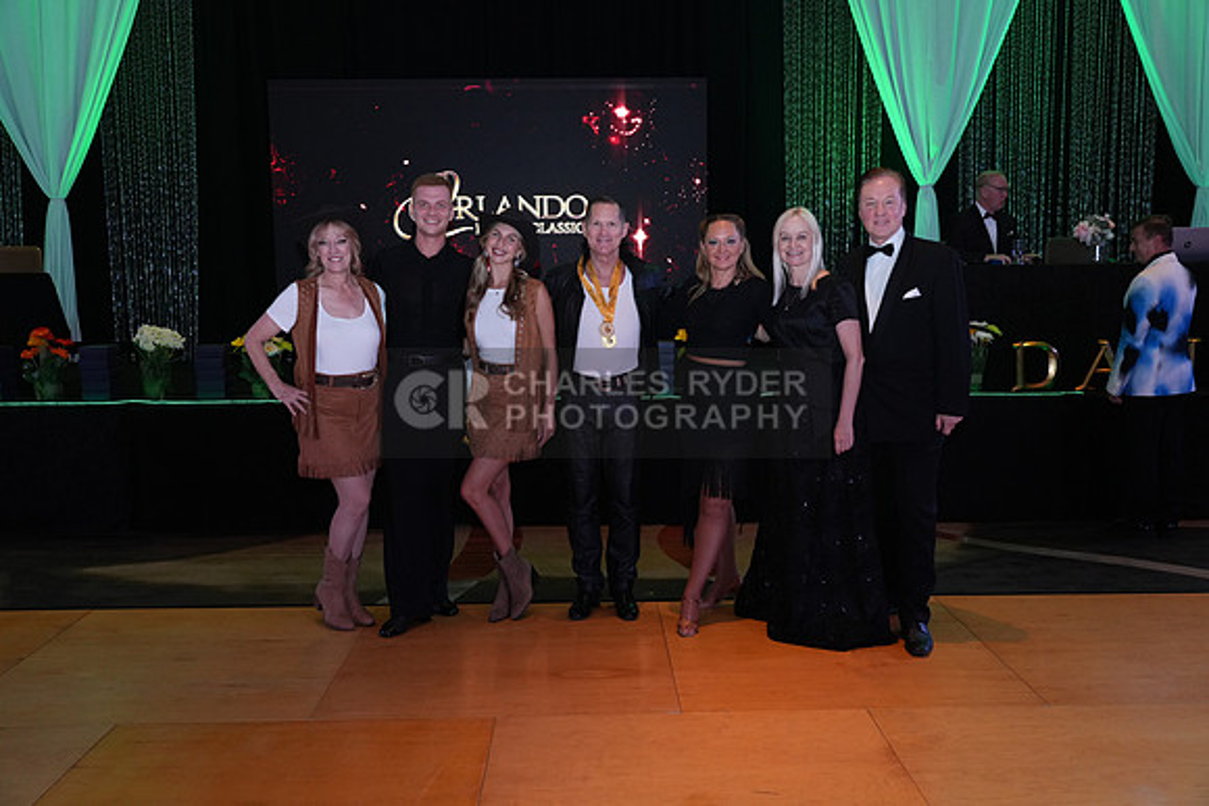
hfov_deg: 61.9
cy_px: 403
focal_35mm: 30
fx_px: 1008
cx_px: 604
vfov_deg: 43.6
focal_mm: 30
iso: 2000
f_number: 4
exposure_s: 1/200
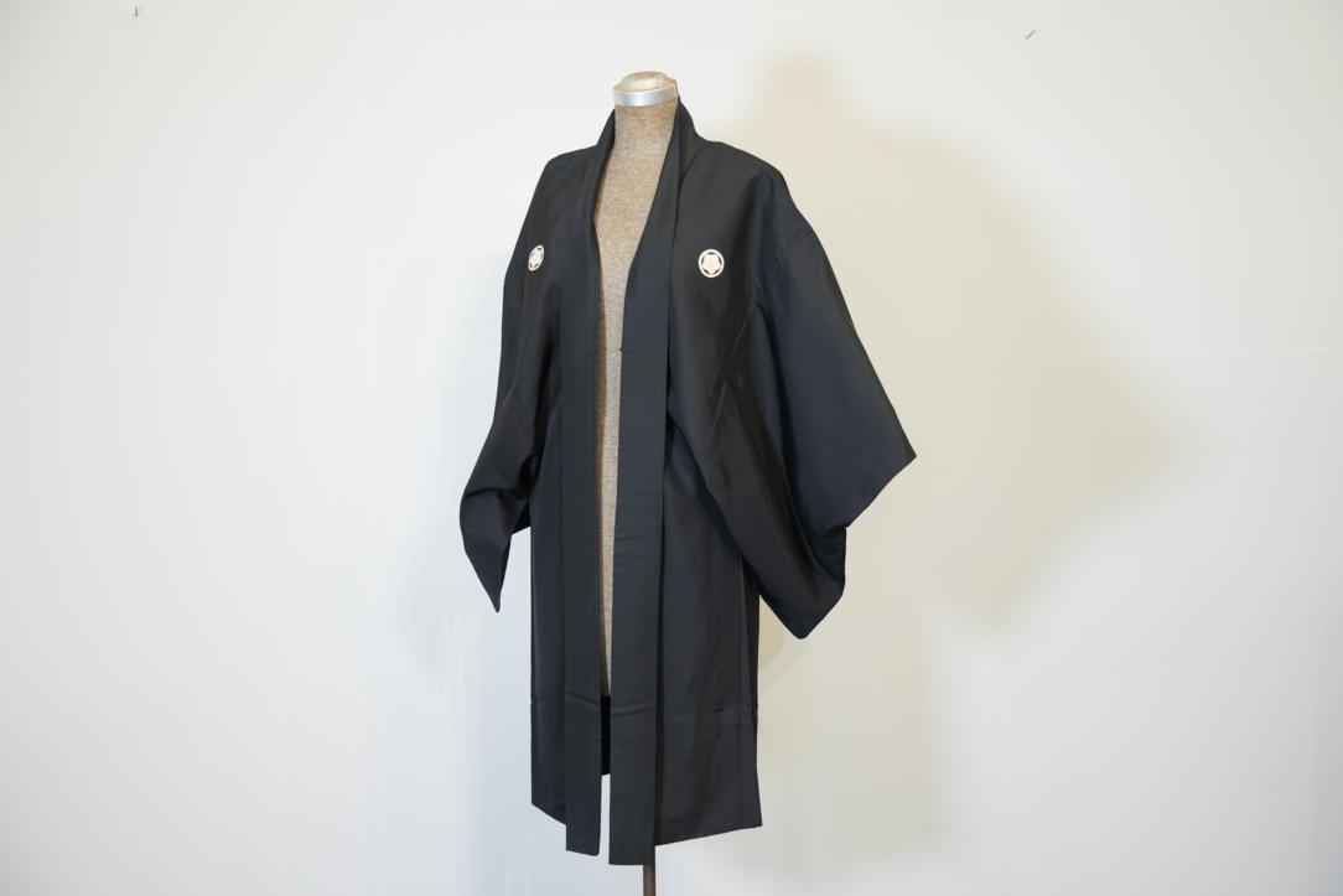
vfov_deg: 24.2
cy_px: 448
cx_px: 672
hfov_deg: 35.6
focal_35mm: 56
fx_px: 2089
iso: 800
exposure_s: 1/60
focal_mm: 56
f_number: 4
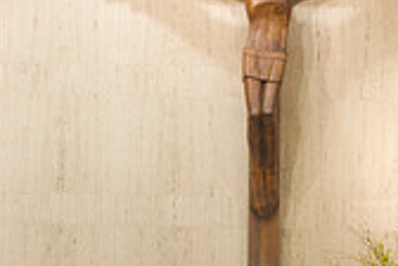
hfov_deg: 15.6
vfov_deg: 10.4
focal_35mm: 131
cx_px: 152
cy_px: 238
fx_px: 1448
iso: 2000
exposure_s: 1/160
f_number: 2.8
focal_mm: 38
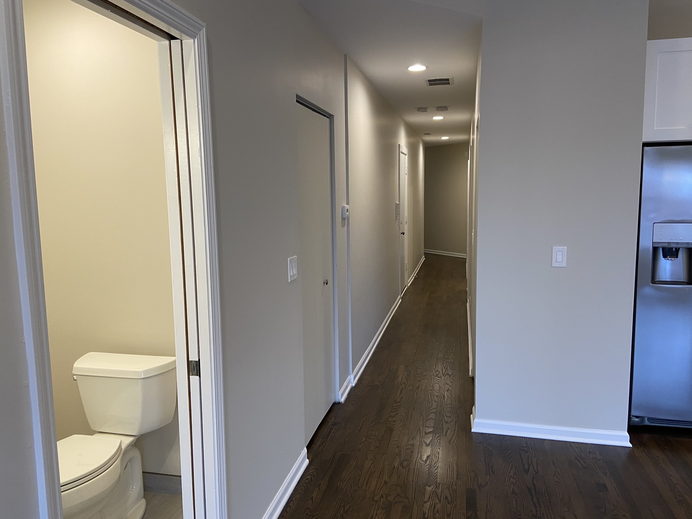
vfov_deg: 53.1
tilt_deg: -7.8
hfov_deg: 67.3
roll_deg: +0.7
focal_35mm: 26
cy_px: 260
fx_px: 520
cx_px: 346
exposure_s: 1/60
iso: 100
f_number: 1.8
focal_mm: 4.25
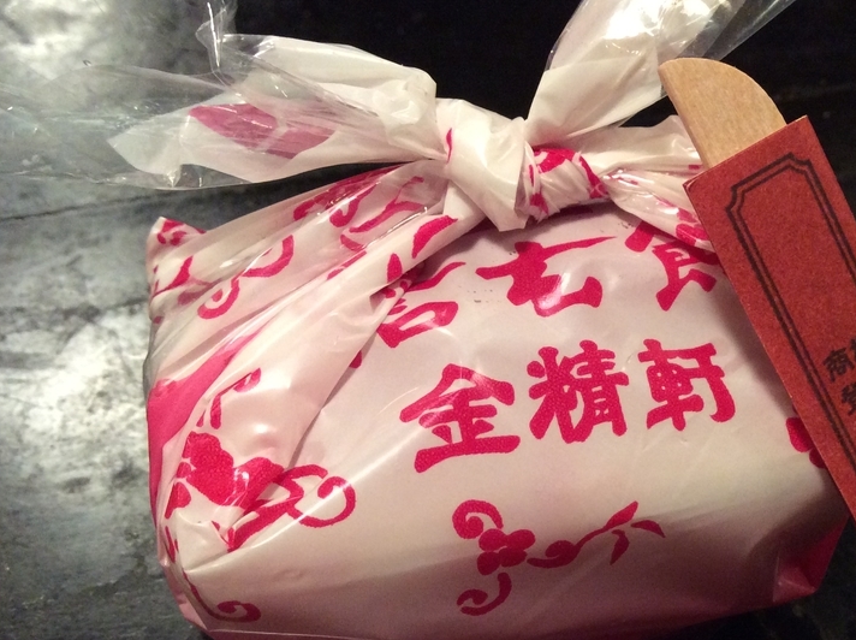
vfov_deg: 31.3
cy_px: 405
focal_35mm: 46
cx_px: 573
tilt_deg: -48.8
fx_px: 1136
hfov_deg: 40.8
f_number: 2.4
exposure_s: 1/24
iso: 250
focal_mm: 3.3
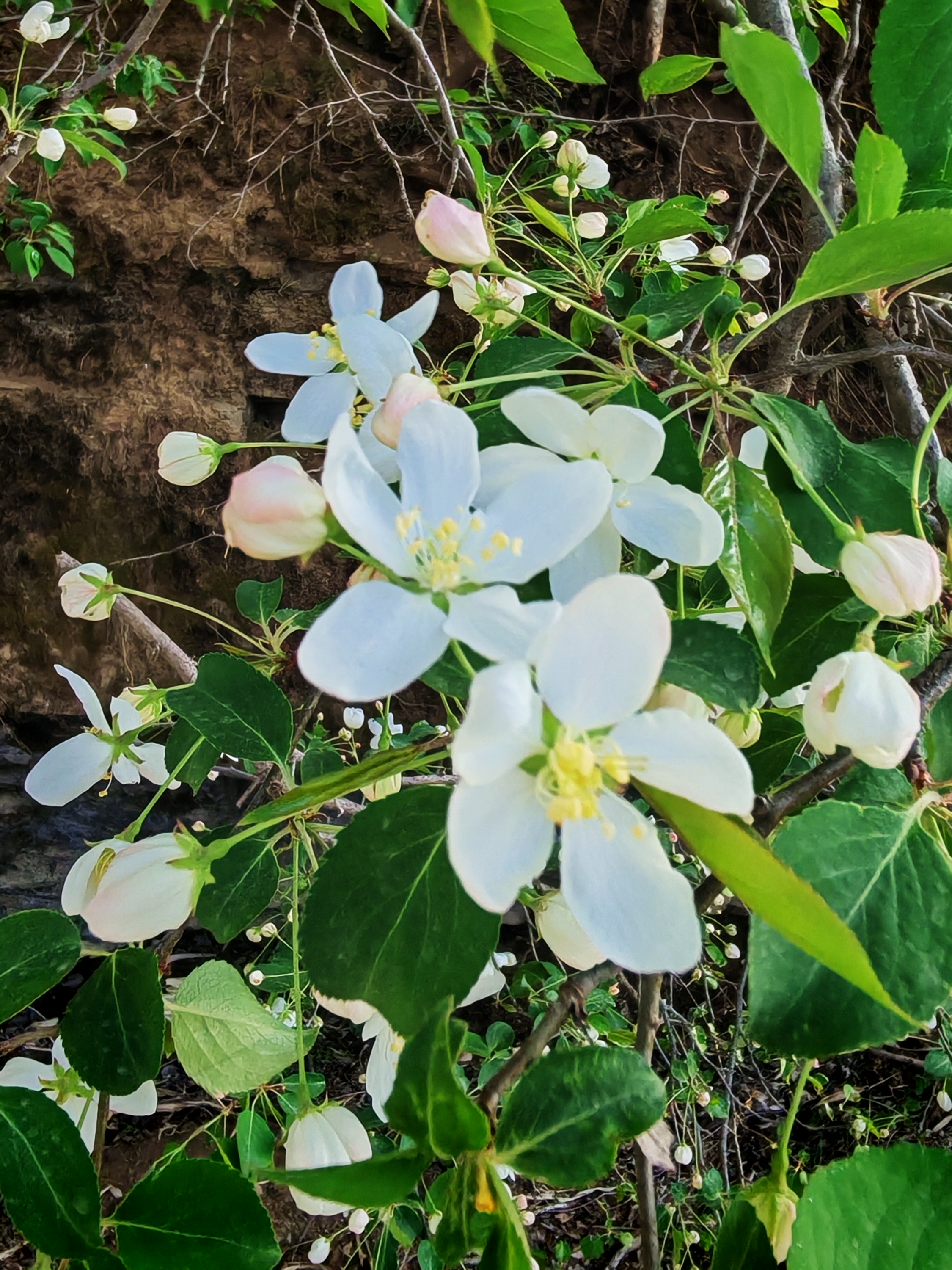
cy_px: 446
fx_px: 1320
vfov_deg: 50.6
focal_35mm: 36
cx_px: 503
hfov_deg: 39.6
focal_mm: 1.96
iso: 50
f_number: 2.2
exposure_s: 1/140
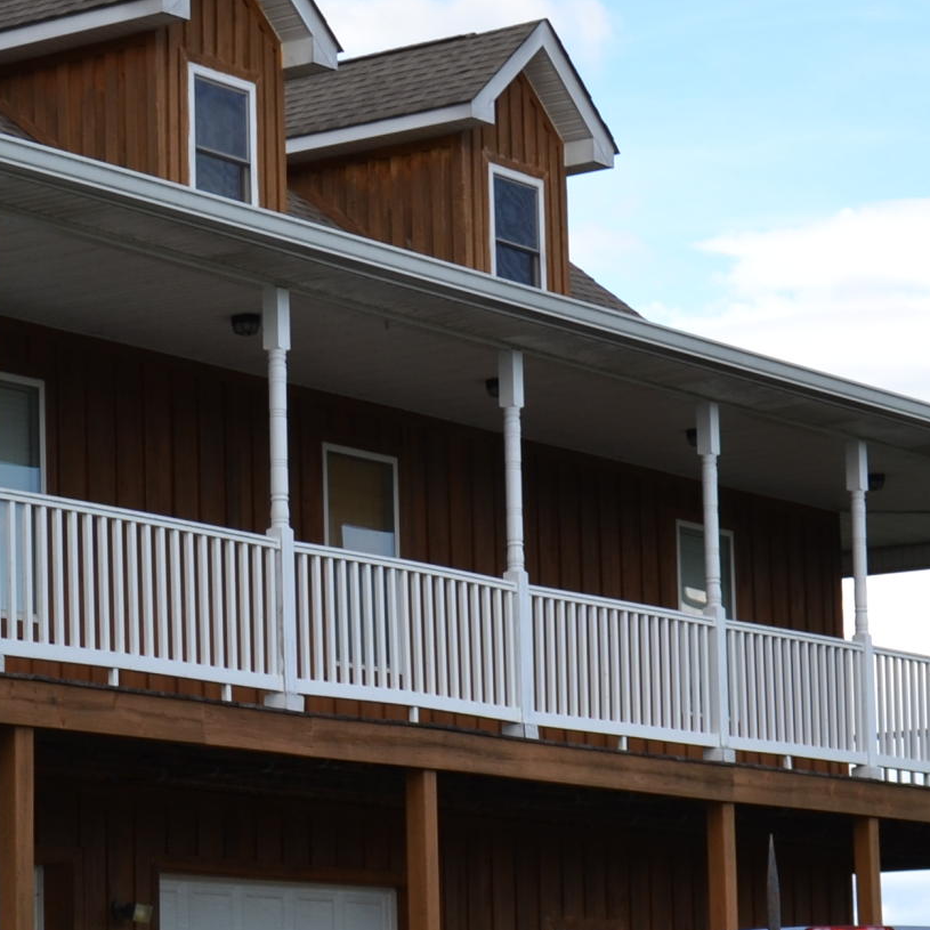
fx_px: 3708
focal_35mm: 122
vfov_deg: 14.3
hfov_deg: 14.1
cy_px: 609
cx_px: -14
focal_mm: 26
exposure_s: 1/200
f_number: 6.3
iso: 100
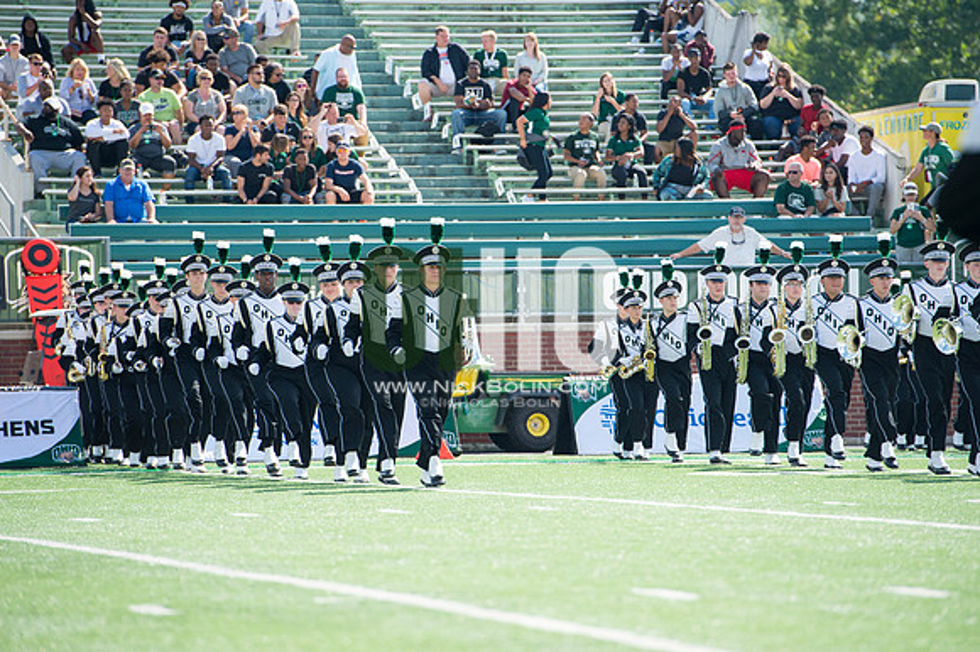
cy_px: 326
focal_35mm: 200
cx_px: 490
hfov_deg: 10.3
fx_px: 5441
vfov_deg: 6.9
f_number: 4.5
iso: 200
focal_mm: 200
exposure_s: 1/1000
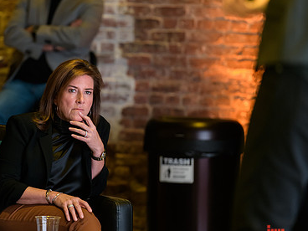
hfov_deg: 6.5
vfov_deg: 4.9
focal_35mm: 303
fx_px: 2696
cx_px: 84
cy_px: 107
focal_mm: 200
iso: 1600
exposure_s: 1/100
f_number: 3.2
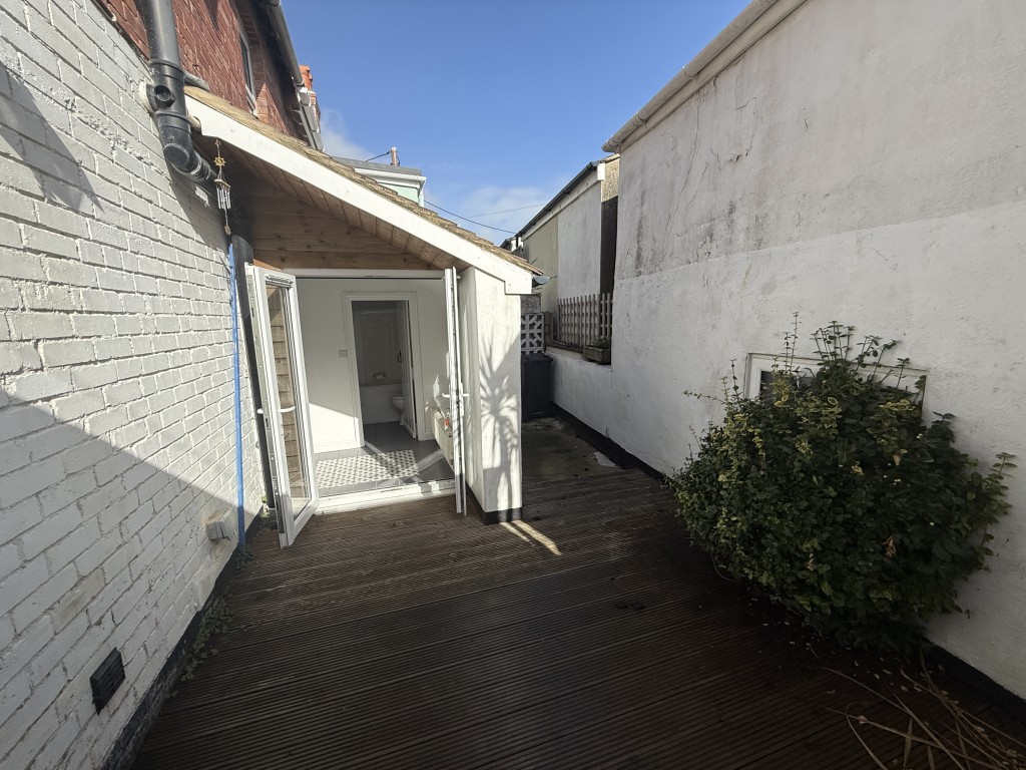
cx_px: 513
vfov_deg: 85.7
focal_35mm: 14
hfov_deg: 102.1
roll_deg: +1.2
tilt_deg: -8.6
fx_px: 415
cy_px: 385
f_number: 2.2
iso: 64
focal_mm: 2.22
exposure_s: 1/2024
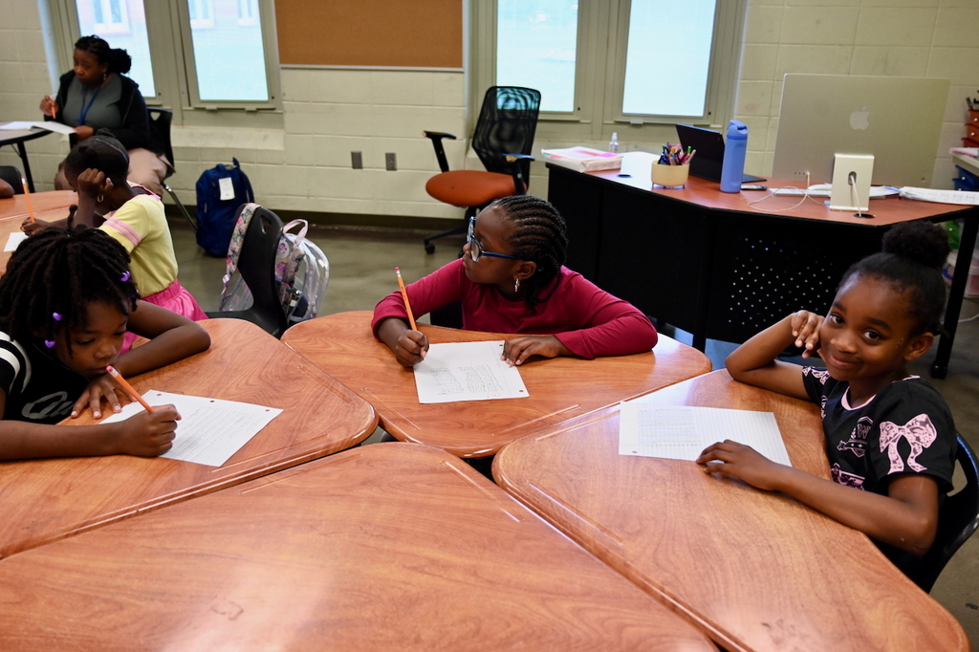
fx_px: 870
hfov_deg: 58.7
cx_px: 490
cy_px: 326
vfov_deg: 41.1
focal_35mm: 32
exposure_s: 1/250
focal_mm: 32
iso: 1800
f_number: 4
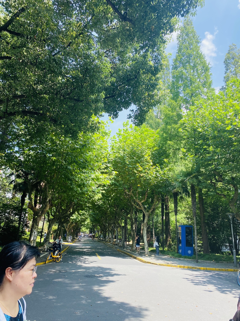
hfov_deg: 53.1
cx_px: 120
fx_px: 240
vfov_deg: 67.3
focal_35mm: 26
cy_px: 160
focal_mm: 4.25
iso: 32
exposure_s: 1/529
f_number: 1.8
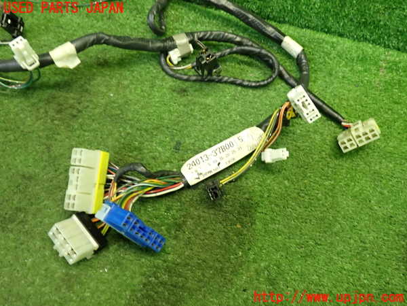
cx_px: 204
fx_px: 376
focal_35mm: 32
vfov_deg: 44.2
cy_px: 153
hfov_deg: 56.8
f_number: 2.4
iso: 250
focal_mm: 5.79
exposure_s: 1/30
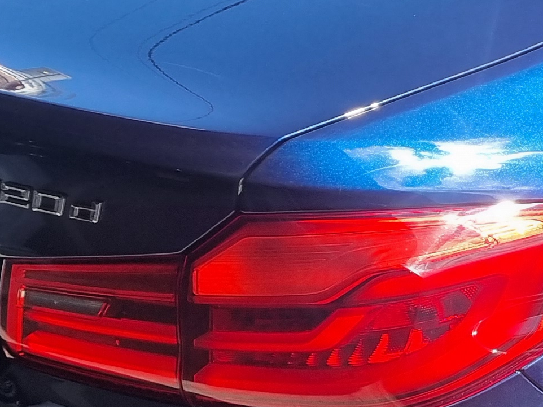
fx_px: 1709
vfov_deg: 13.5
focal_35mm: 109
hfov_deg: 17.3
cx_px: 645
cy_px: 292
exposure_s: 1/1864
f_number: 1.8
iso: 50
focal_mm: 5.4
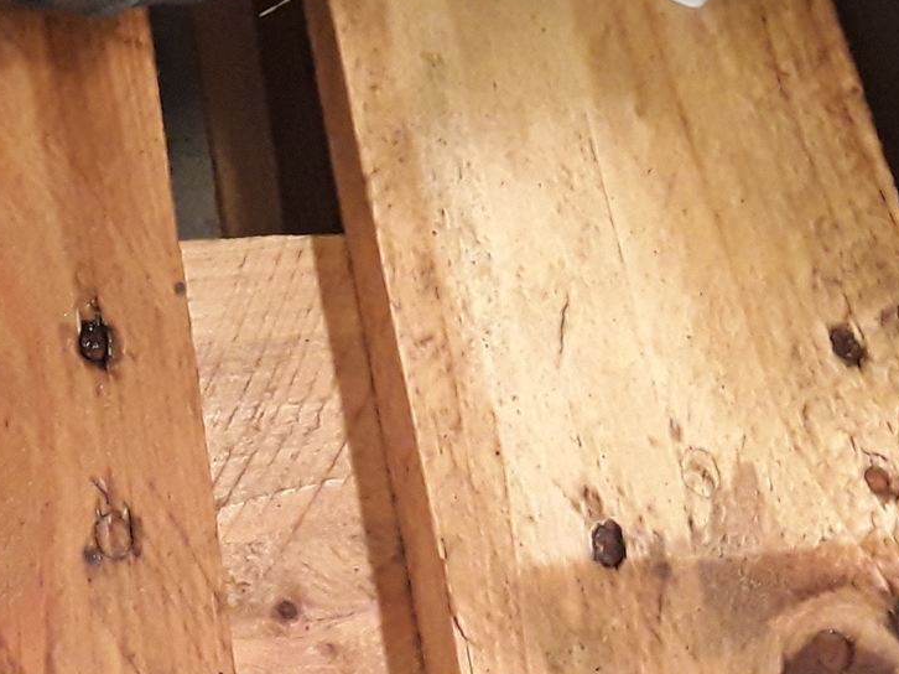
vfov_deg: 17.7
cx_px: 45
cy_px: -149
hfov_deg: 23.9
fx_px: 2051
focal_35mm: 79
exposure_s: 1/50
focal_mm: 2.91
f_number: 1.9
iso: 200
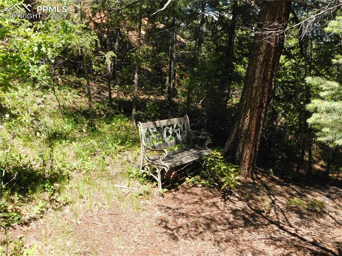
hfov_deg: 51.4
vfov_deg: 39.6
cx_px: 171
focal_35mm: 36
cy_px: 128
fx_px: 356
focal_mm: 6.3
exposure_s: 1/640
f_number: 7
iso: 800
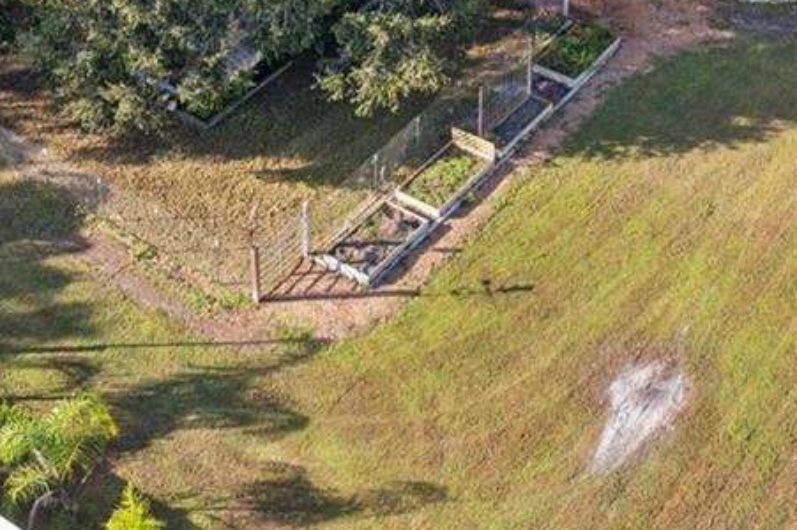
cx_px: 325
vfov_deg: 16.8
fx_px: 1726
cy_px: -73
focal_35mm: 78
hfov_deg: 26.0
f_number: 2.8
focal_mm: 8.4
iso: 130
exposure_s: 1/730
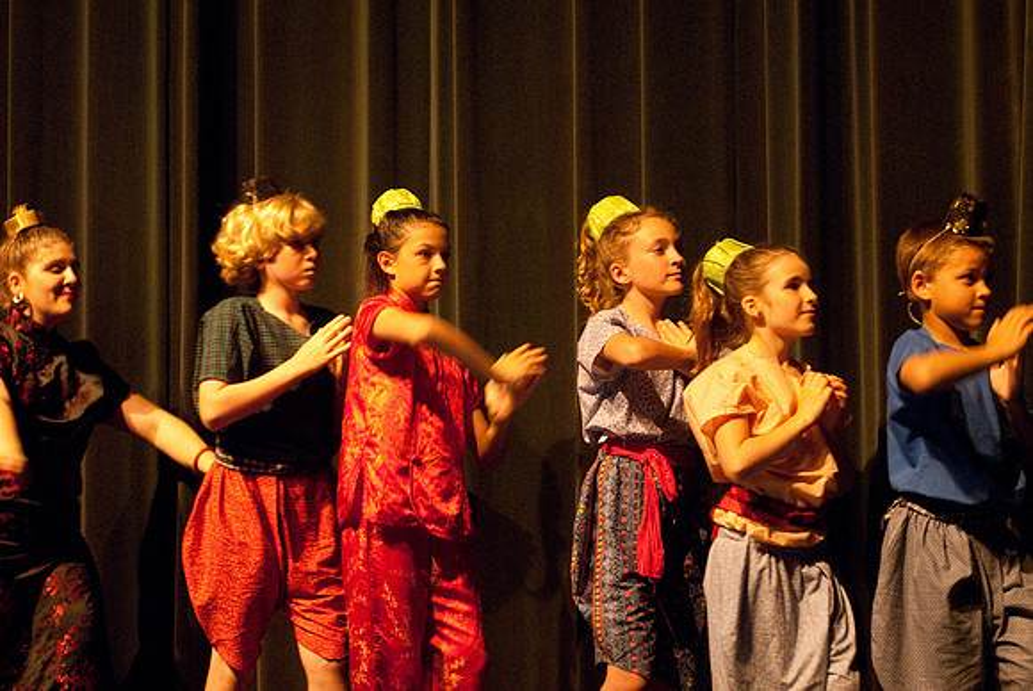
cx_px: 516
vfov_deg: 11.4
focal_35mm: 120
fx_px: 3447
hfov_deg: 17.0
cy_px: 346
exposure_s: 1/40
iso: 1000
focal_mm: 80
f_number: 2.8
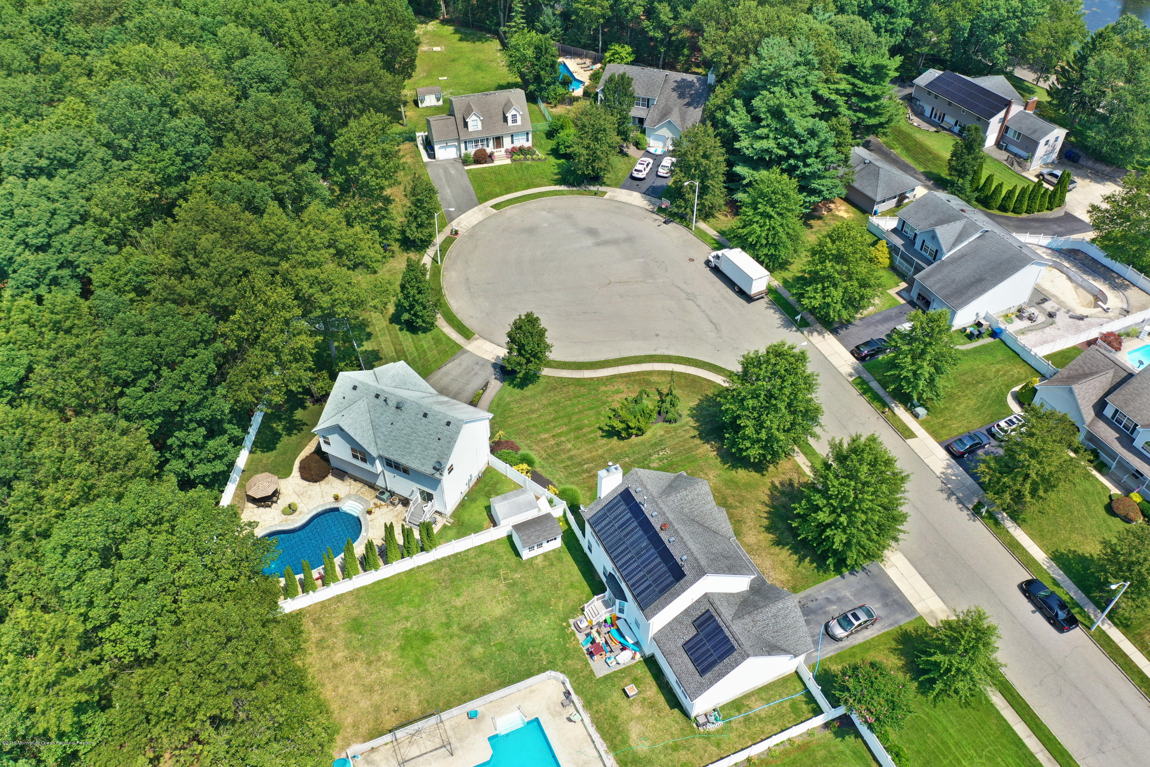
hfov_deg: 65.5
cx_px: 575
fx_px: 894
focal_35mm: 28
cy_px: 384
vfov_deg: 46.4
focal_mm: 10.3
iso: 100
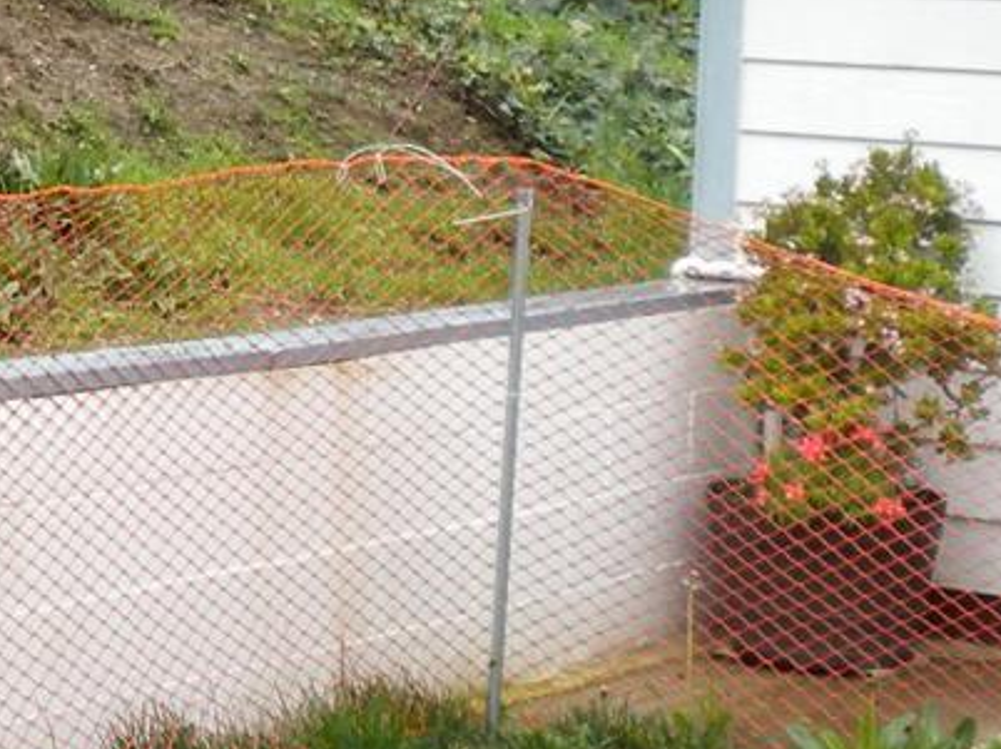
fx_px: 3988
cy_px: 105
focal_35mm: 138
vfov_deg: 10.7
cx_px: -294
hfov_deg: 13.8
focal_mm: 6.6
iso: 64
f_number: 3.5
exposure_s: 1/153
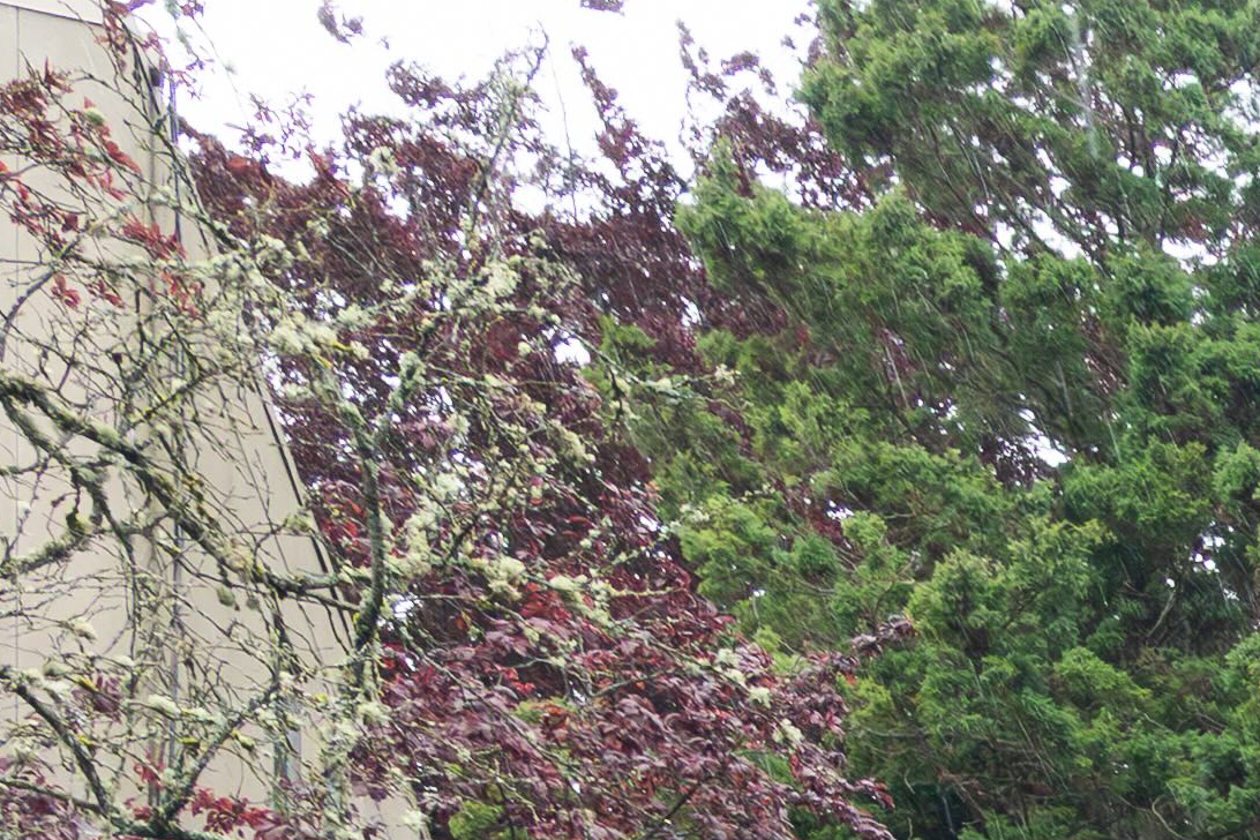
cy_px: 2992
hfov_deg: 12.6
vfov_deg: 8.3
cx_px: 3130
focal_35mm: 121
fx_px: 4235
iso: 360
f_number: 8
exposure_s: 1/160
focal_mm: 16
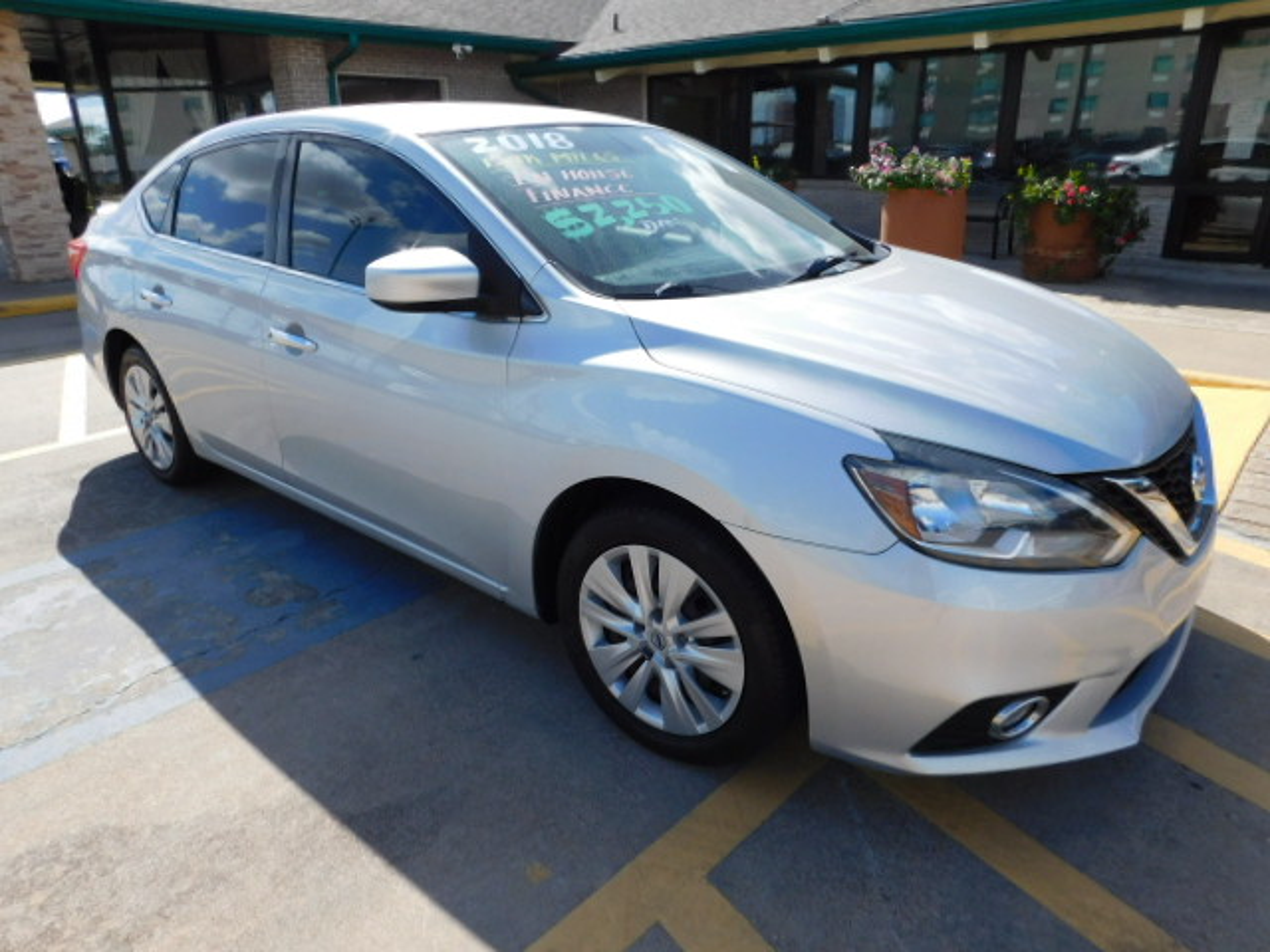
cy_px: 476
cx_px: 635
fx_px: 844
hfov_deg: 73.9
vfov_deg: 58.9
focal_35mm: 23
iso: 125
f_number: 3
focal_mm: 4
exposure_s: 1/1500
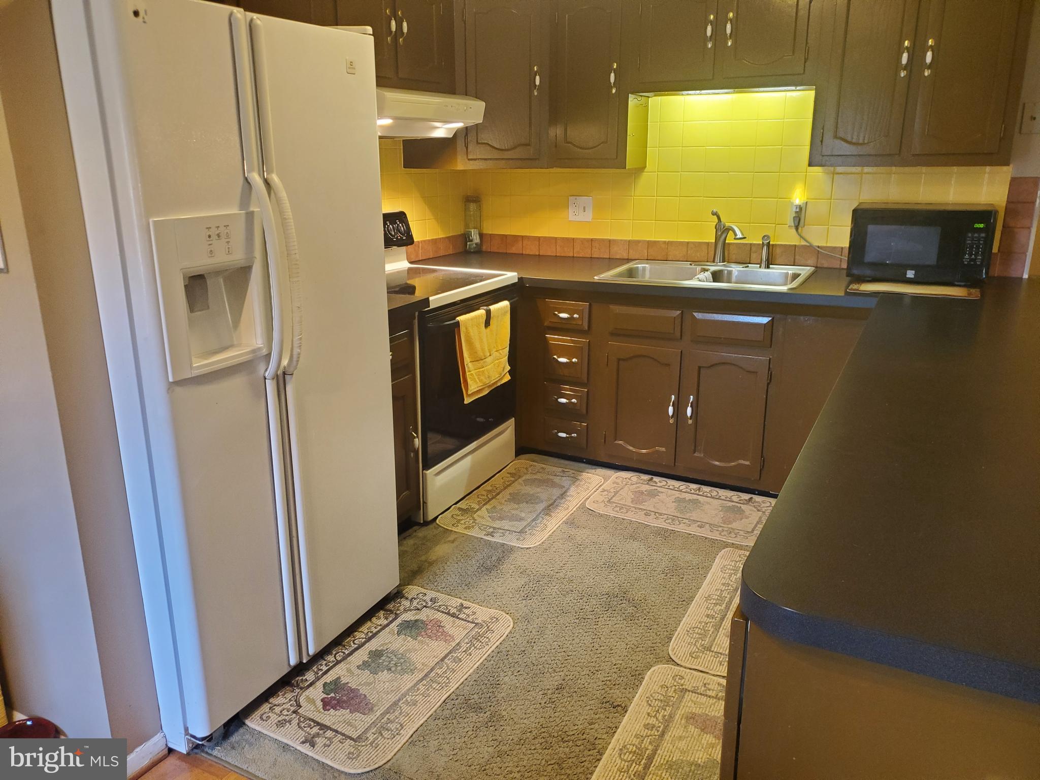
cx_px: 520
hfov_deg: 67.3
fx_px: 781
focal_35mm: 26
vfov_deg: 53.1
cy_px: 390
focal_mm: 4.3
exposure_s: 1/39
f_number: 1.5
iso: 200
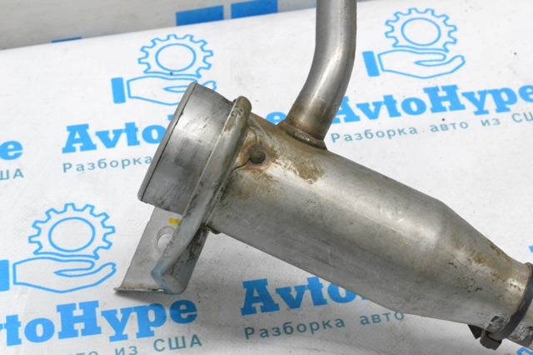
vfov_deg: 16.5
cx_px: 266
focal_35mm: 82
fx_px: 1221
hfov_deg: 24.6
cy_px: 178
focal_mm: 55
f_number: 11
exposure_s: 1/160
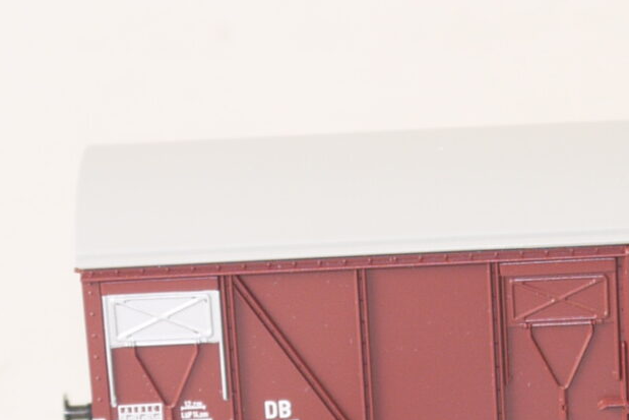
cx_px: 646
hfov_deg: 10.0
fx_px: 3547
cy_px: 267
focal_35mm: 203
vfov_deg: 6.8
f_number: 4.3
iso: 100
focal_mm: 21
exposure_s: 1/40
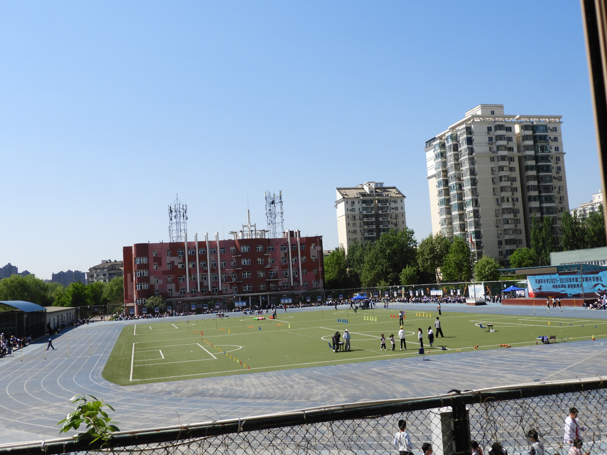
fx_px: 614
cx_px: 304
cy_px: 228
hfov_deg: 52.6
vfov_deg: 40.7
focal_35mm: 35
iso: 100
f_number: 3.8
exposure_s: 1/1600
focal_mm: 6.3
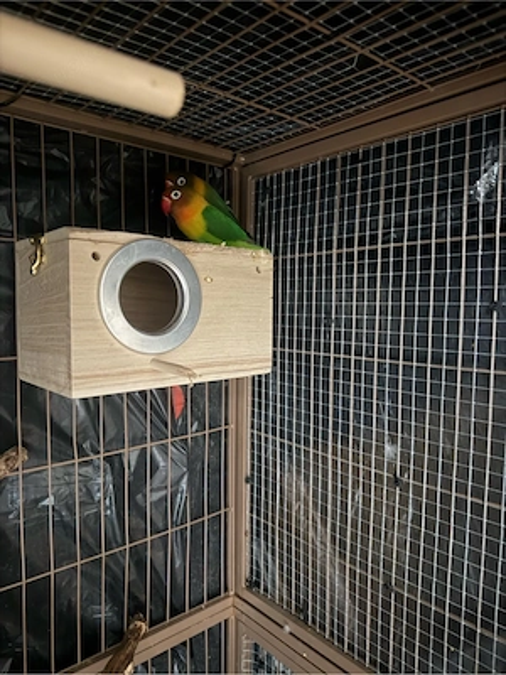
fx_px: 468
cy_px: 338
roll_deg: -0.3
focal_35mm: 24
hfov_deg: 56.8
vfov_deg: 71.6
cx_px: 253
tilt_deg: -3.7
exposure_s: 1/5
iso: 1600
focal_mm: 6.76
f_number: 1.78
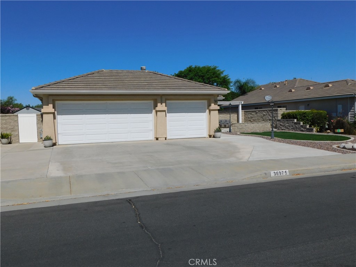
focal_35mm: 30
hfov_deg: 60.0
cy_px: 134
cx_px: 178
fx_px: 309
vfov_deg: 46.8
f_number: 6.4
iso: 125
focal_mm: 5.3
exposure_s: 1/1000
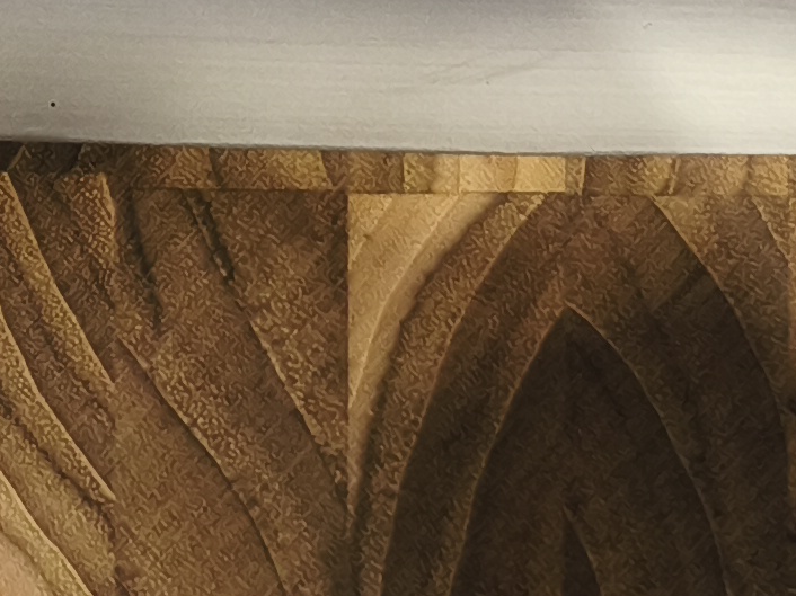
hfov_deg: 12.7
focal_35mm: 133
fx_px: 3057
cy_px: -441
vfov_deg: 10.5
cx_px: -875
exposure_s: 1/50
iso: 500
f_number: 1.65
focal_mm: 6.18
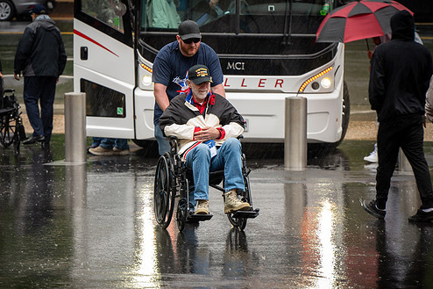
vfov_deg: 5.8
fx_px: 2825
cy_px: 163
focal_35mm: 235
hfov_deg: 8.8
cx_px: 203
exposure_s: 1/80
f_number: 6.3
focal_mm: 200
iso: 280
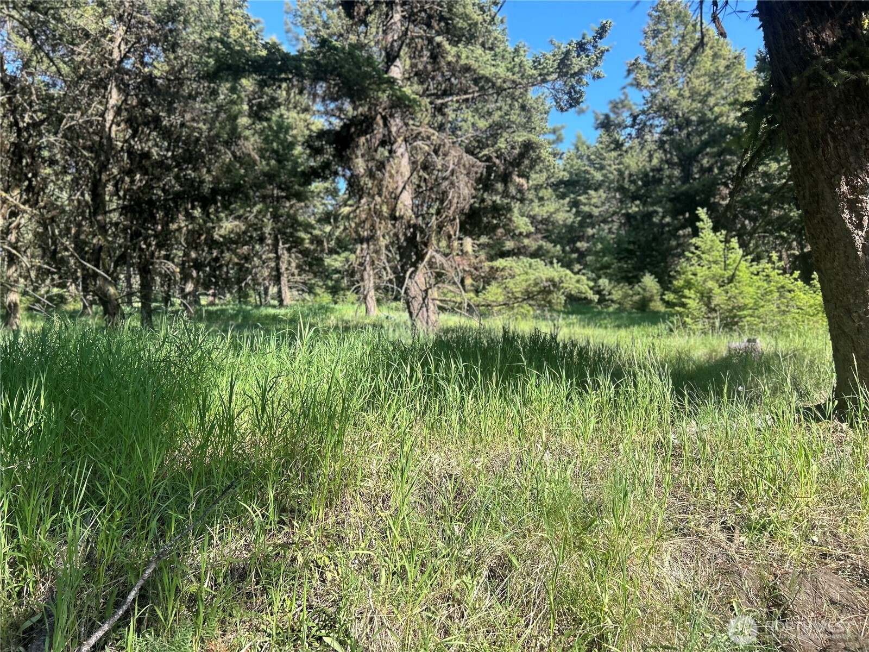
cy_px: 326
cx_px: 434
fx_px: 653
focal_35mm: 26
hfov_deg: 67.3
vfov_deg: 53.1
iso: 50
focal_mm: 5.7
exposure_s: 1/1029
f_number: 1.5
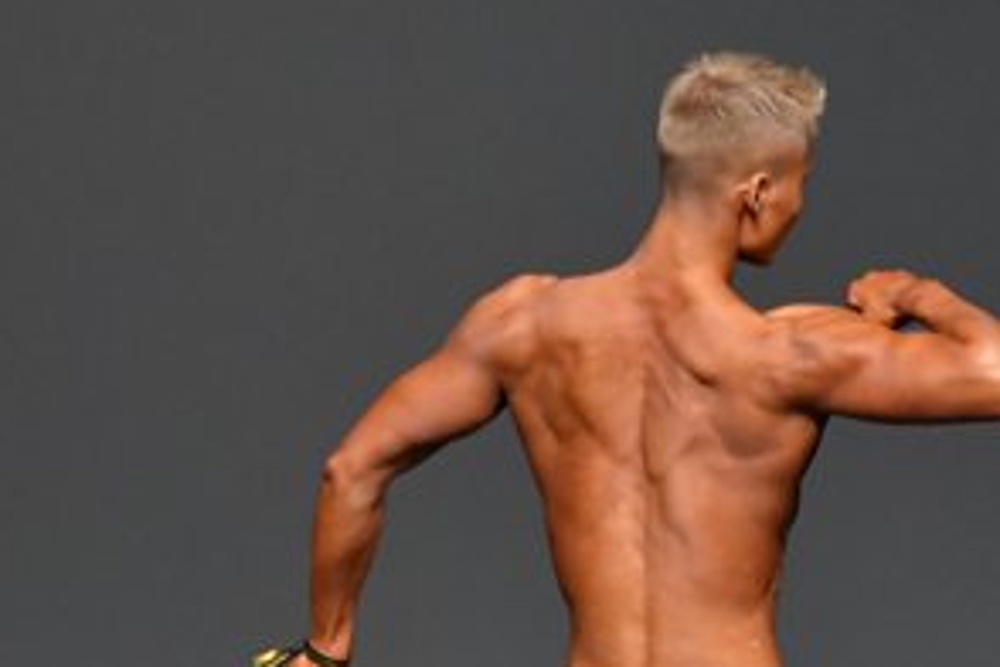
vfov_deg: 1.7
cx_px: 896
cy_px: 803
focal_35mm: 830
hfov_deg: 2.5
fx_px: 23054
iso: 2500
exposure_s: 1/400
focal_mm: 210
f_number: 5.6
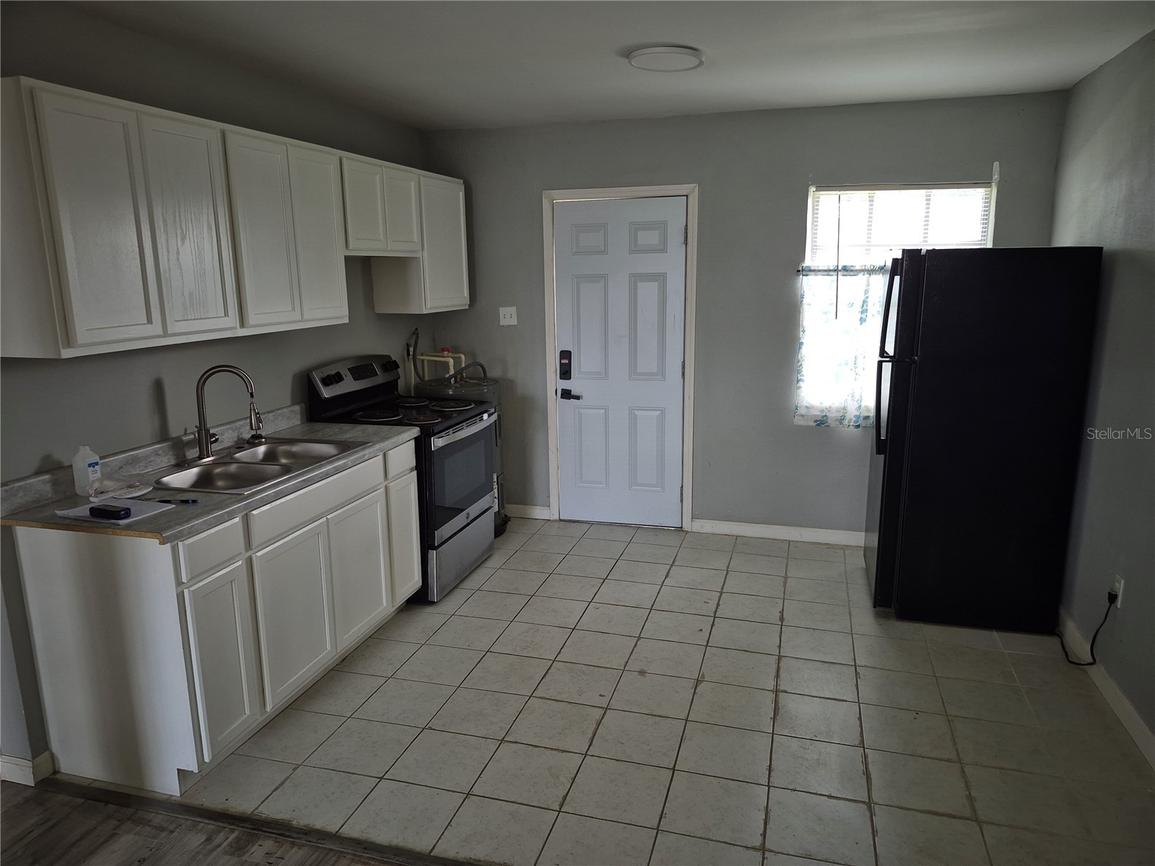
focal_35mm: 23
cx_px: 578
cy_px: 433
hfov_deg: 73.9
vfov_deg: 58.9
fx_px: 767
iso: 100
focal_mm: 5.4
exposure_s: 1/60
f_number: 1.8
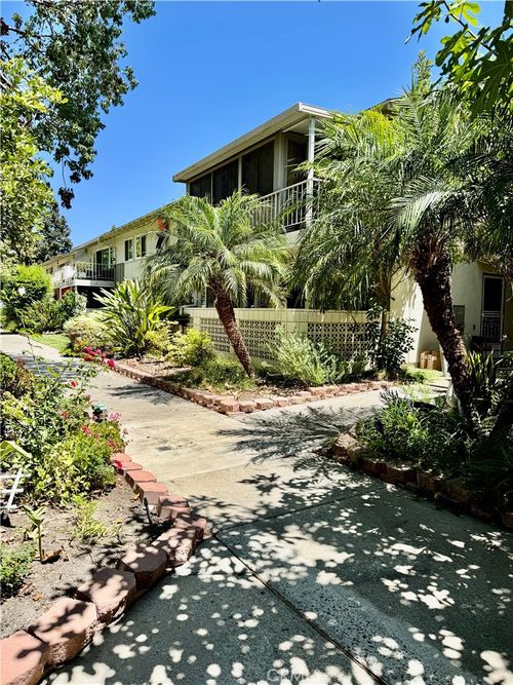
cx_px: 256
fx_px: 474
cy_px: 342
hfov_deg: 56.8
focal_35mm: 24
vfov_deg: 71.6
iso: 80
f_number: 1.78
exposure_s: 1/3096
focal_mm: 6.76
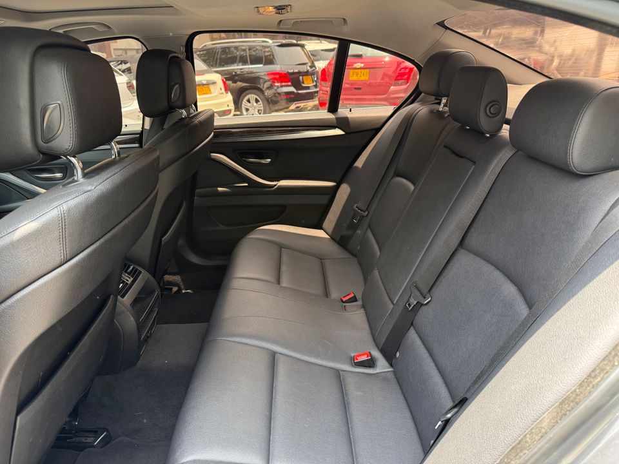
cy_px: 232
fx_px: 429
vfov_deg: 56.8
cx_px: 310
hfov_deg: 71.6
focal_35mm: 24
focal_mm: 6.76
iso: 160
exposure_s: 1/227
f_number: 1.78
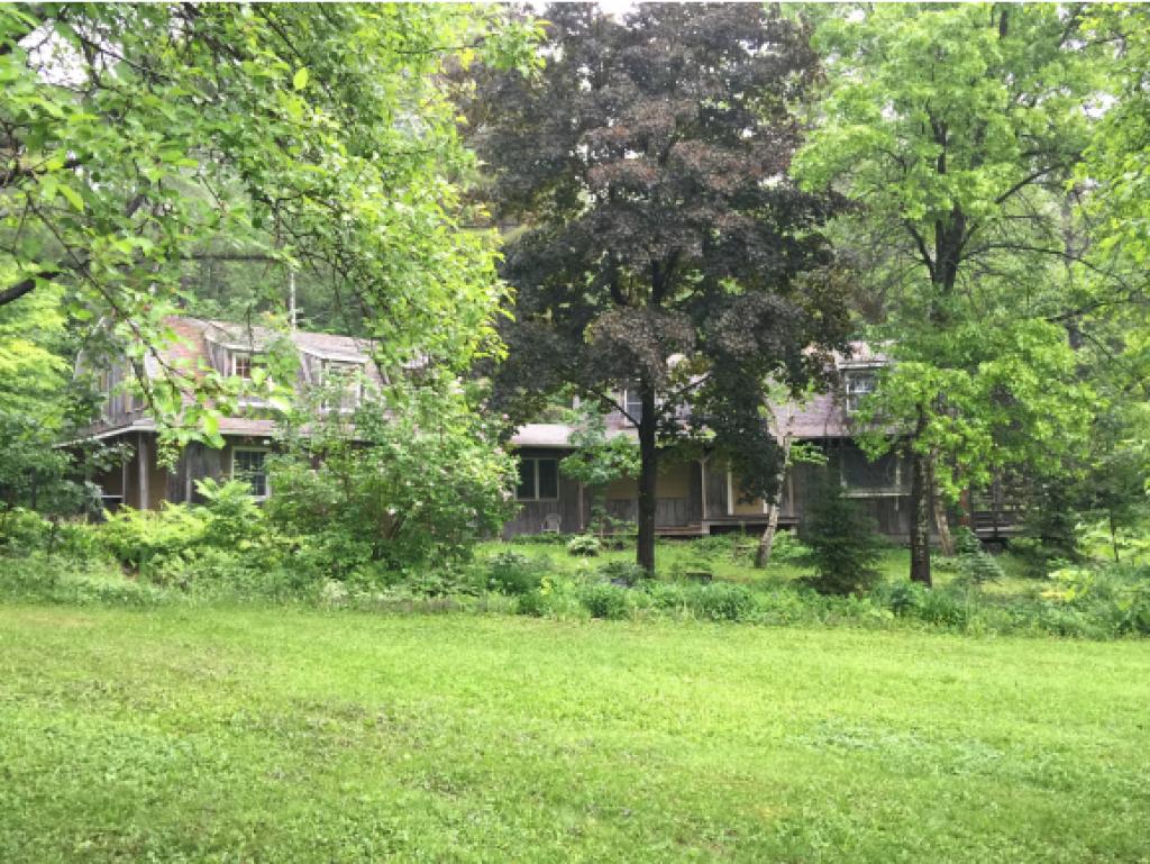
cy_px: 432
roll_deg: +0.9
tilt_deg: +5.0
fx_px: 964
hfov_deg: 61.6
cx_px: 575
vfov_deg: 48.3
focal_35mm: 29
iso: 50
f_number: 2.2
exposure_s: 1/30
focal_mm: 4.15
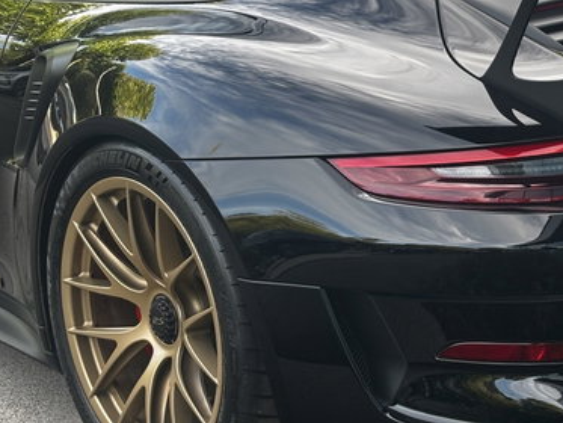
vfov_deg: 13.8
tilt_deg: -15.7
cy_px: 205
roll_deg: -0.9
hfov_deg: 17.9
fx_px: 1741
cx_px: 555
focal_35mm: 107
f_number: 1.6
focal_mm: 5.96
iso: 50
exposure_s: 1/95
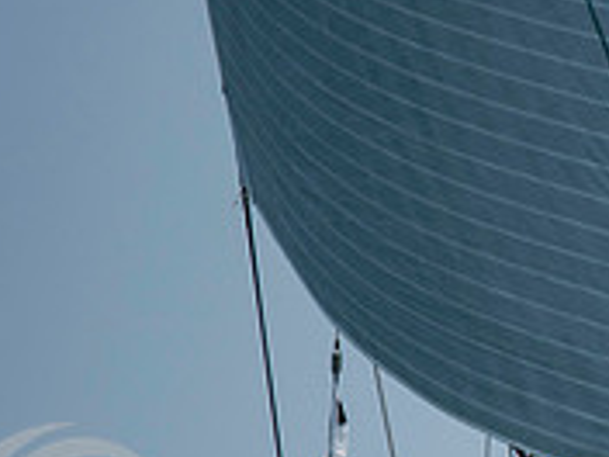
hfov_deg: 1.4
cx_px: 948
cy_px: 538
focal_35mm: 1429
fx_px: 25140
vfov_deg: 1.0
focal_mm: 300
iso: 200
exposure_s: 1/4000
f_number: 4
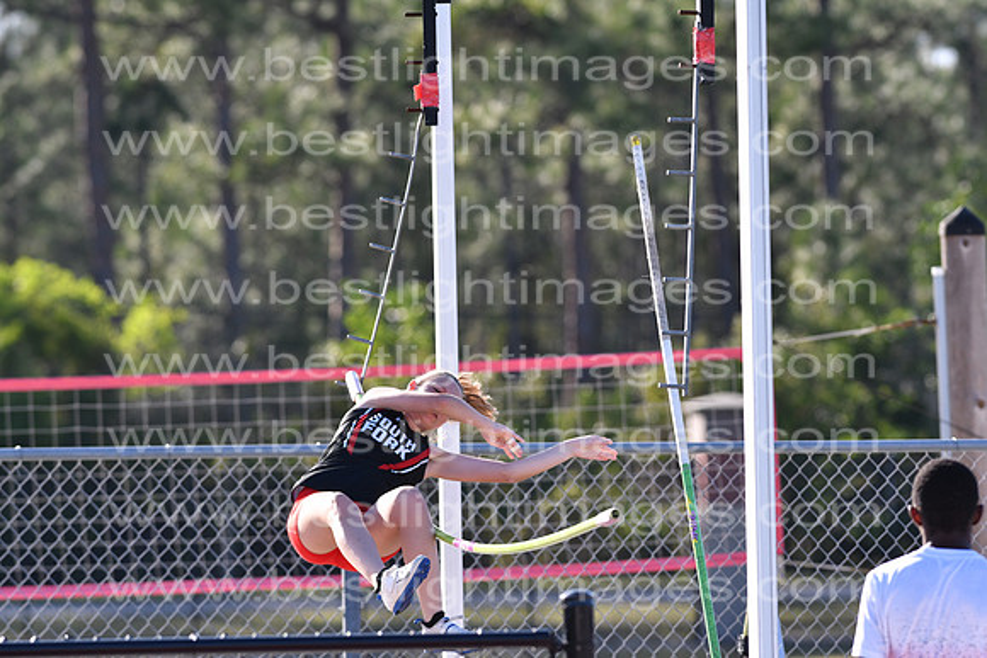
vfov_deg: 3.1
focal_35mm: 450
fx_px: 12340
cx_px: 494
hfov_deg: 4.6
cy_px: 329
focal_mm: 300
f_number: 5.6
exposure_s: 1/1250
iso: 400
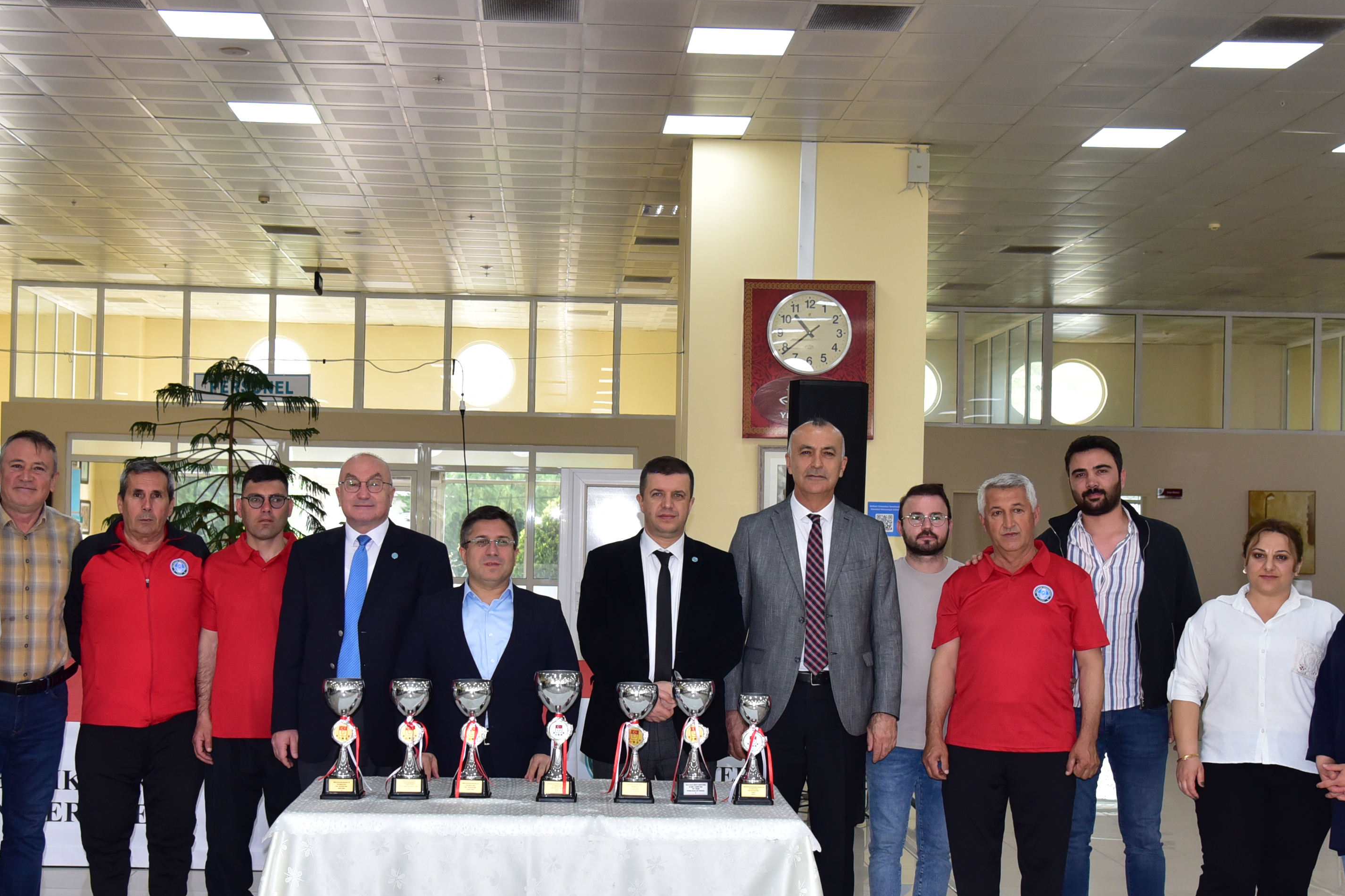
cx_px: 597
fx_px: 2017
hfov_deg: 36.8
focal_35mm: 54
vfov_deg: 25.1
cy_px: 489
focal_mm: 34
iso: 1100
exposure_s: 1/200
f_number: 5
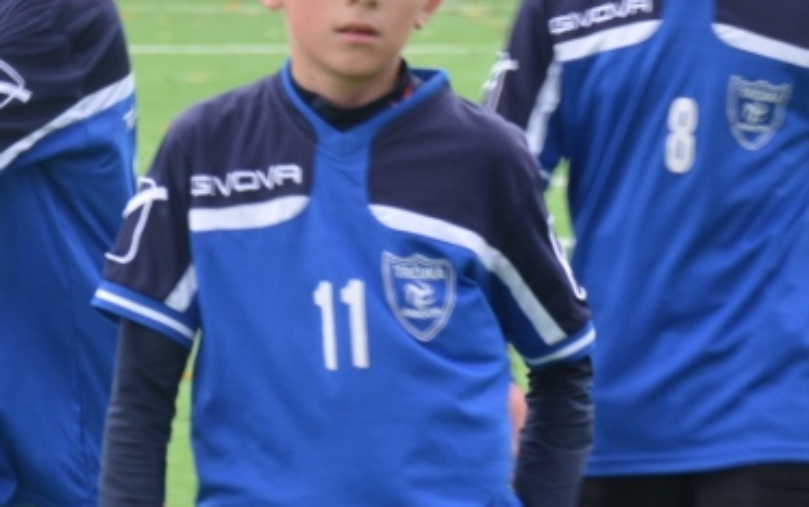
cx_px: 344
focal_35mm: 440
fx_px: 9716
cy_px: -15
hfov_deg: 4.8
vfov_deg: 3.0
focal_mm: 105
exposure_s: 1/80
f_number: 5.6
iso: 400
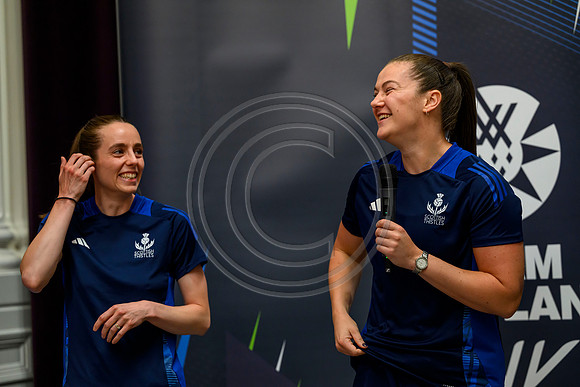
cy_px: 194
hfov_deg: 20.8
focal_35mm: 98
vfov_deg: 14.0
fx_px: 1579
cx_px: 290
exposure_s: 1/400
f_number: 3.5
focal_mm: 98
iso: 4000
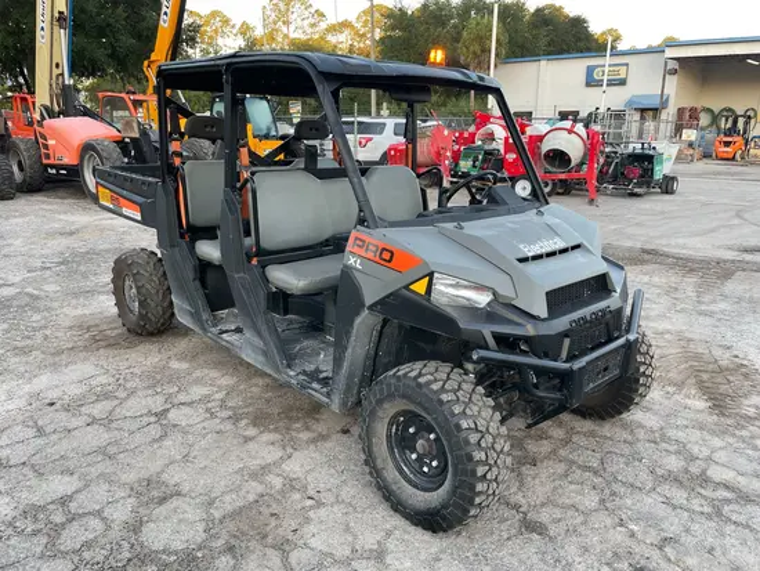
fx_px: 571
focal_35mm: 26
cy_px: 286
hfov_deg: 67.3
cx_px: 380
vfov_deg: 53.1
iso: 64
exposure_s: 1/121
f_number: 1.6
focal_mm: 4.2
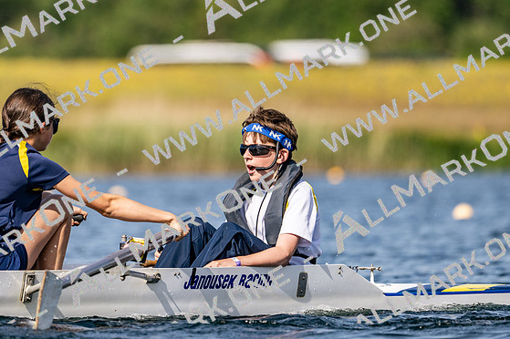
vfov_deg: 2.2
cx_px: 255
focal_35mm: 622
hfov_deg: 3.3
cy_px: 168
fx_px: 8806
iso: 160
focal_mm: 400
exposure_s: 1/2500
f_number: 4.5
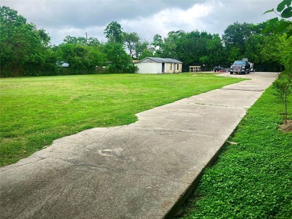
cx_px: 146
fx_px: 236
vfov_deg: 49.7
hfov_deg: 63.4
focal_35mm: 28
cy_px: 110
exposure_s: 1/528
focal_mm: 3.99
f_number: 1.8
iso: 32
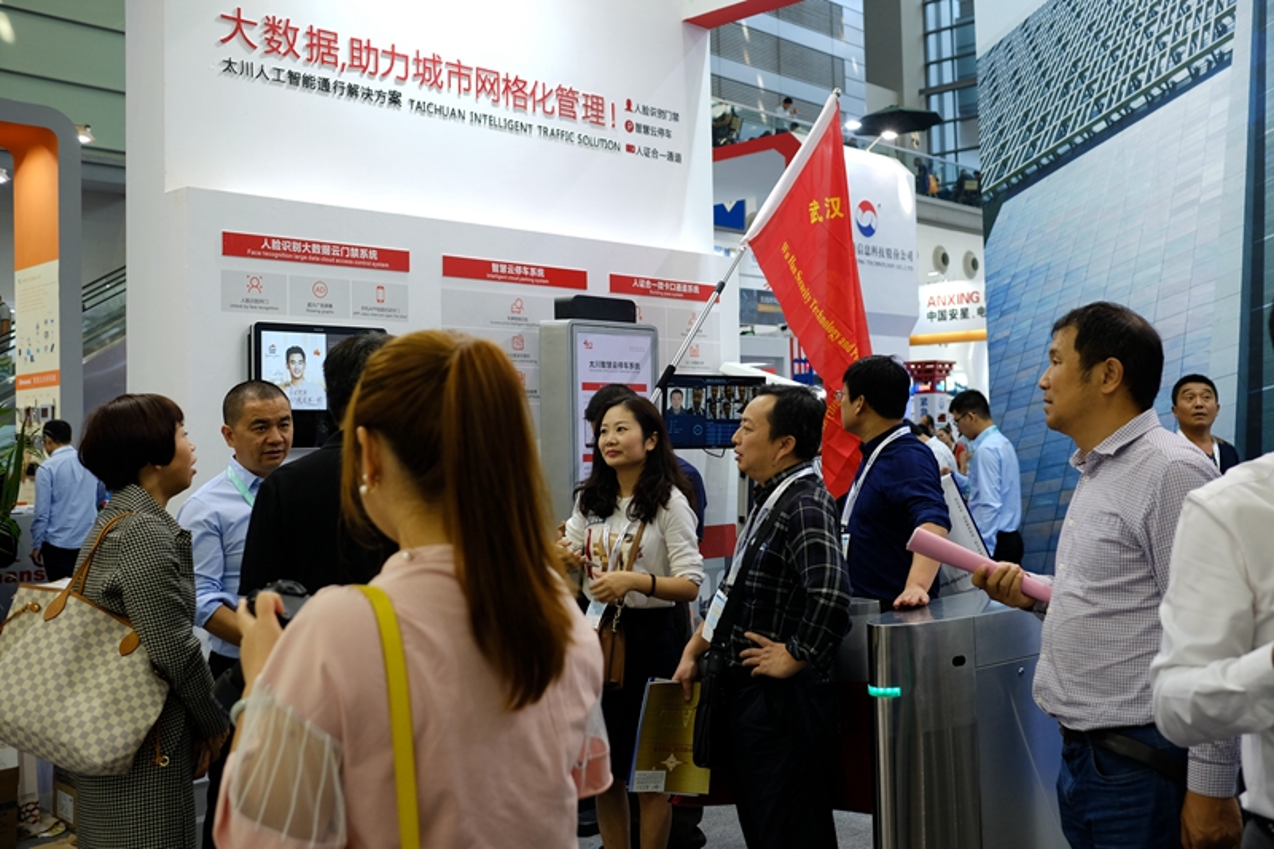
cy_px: 424
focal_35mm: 35
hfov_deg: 54.4
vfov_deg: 37.8
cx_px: 637
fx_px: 1238
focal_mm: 23
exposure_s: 1/125
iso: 400
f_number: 2.8
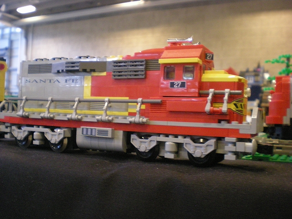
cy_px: 110
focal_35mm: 38
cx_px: 146
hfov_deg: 49.0
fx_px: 321
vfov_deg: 37.7
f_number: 3.1
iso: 400
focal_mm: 6.3
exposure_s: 1/10.7
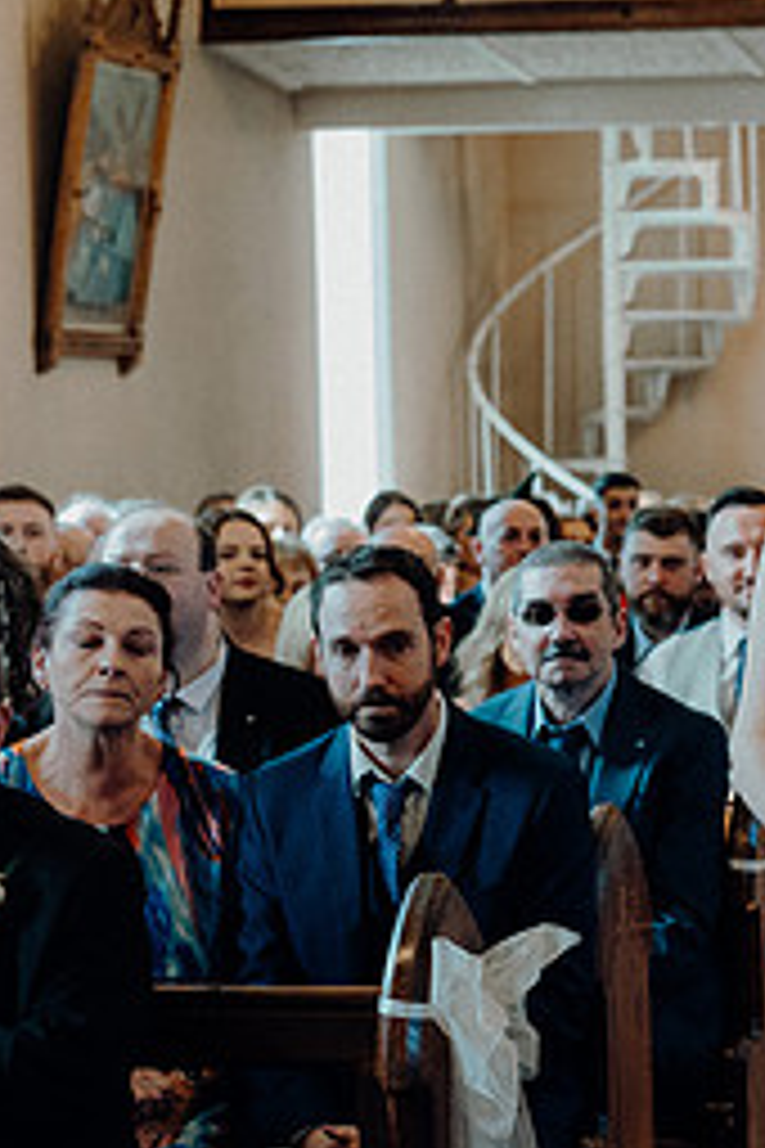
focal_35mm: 116
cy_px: 759
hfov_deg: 11.6
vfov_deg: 17.6
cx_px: 850
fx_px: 3697
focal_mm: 51
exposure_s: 1/200
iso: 2500
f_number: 3.5
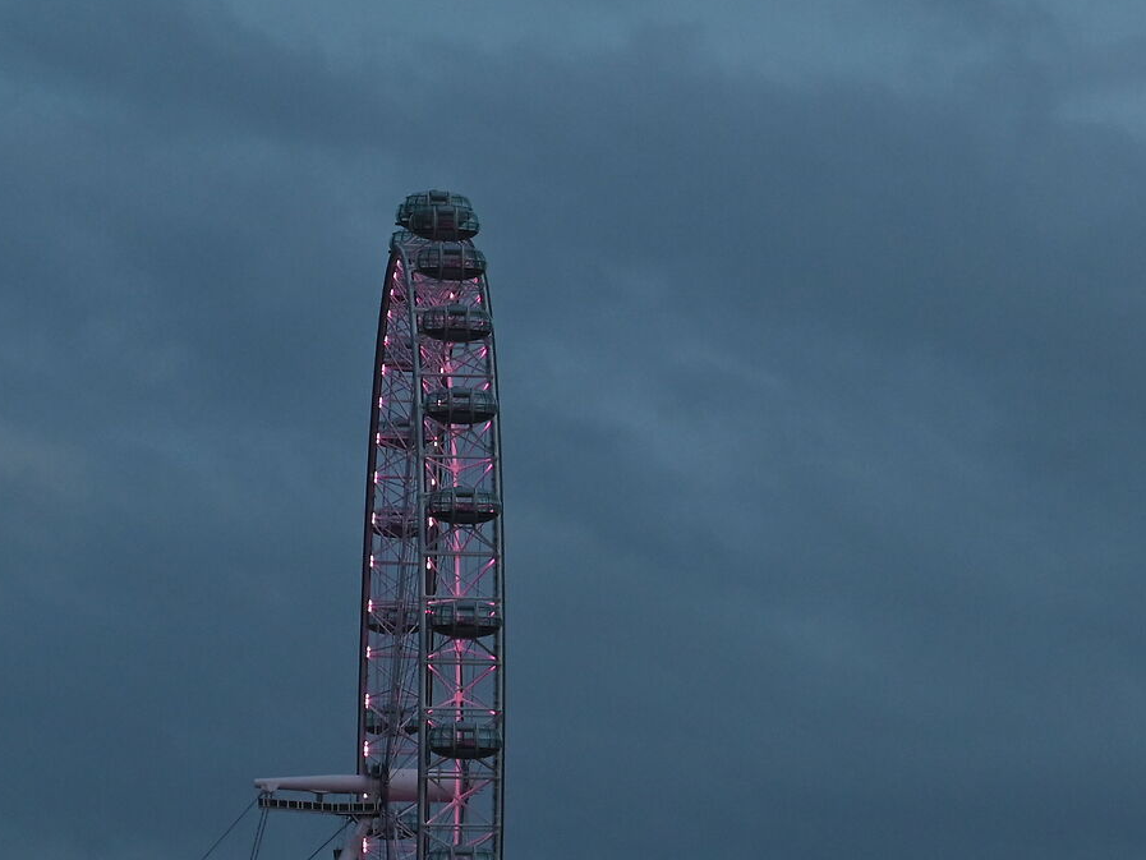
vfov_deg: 8.2
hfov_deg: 10.9
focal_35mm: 180
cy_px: 940
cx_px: 1169
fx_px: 5960
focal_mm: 70
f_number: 5.6
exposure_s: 1/80
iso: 2000
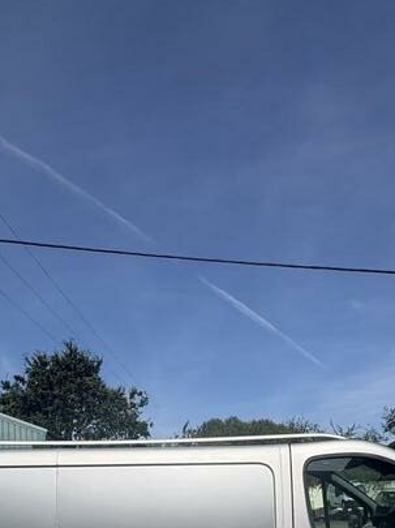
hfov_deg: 45.3
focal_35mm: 31
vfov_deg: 49.6
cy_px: 507
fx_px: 472
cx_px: 219
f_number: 2.2
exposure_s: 1/4132
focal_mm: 2.22
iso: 50
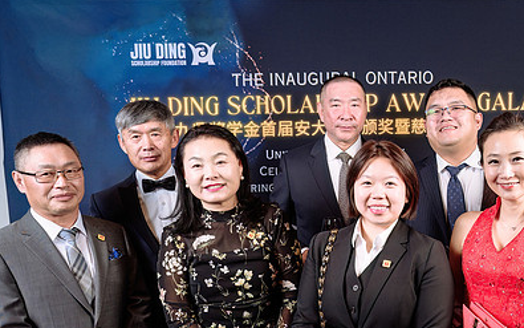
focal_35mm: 44
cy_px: 225
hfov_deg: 43.7
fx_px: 628
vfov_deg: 29.0
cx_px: 398
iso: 500
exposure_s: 1/125
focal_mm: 25
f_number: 5
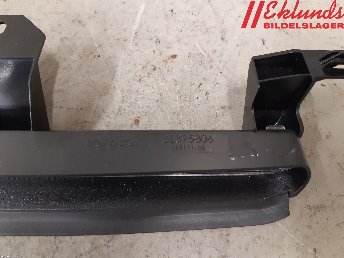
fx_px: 258
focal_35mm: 26
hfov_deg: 67.3
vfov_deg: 53.1
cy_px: 129
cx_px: 172
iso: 250
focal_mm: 3.93
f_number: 1.7
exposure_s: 1/33
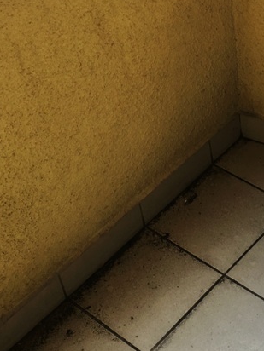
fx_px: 732
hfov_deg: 20.2
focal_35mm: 72
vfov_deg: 27.0
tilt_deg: -45.6
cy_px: 170
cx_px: 214
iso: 25
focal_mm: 4.15
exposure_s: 1/100
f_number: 2.2
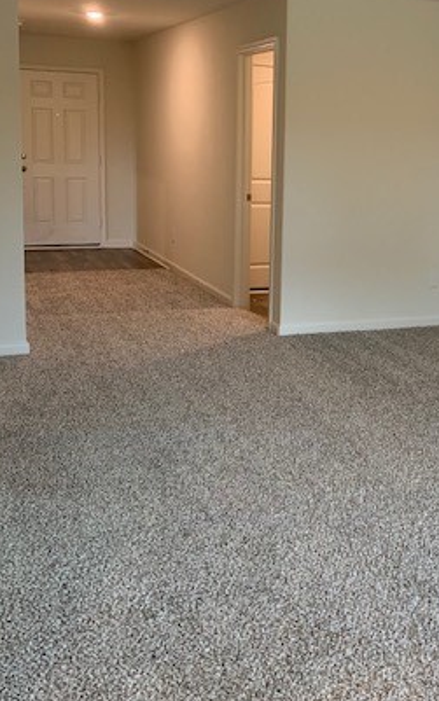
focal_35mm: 44
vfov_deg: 45.0
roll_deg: -1.3
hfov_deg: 28.6
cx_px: 348
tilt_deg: -9.0
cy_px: 281
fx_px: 841
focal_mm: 4.25
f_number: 1.8
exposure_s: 1/60
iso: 125
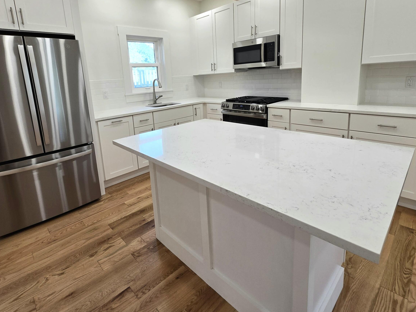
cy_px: 115
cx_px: 198
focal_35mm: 17
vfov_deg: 73.3
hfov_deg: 91.0
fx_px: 204
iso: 80
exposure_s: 1/120
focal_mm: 2.2
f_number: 2.2
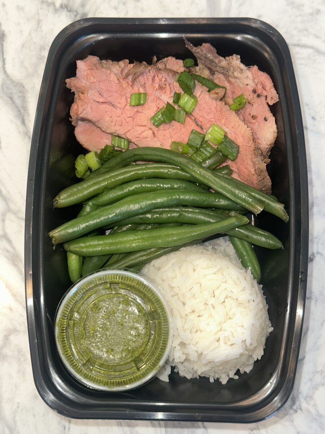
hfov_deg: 30.3
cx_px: 162
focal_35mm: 48
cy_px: 217
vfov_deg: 39.7
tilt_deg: -80.4
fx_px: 601
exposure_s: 1/30
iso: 50
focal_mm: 6.86
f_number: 1.78
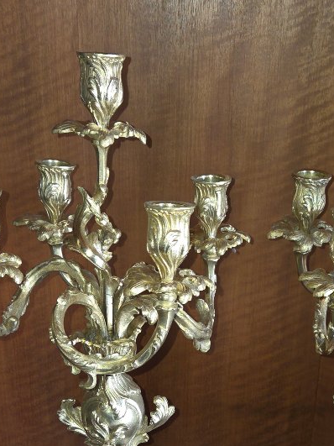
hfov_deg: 27.9
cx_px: 219
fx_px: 669
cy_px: 315
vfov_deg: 36.3
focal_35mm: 52
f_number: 1.8
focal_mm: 5.4
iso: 100
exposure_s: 1/60
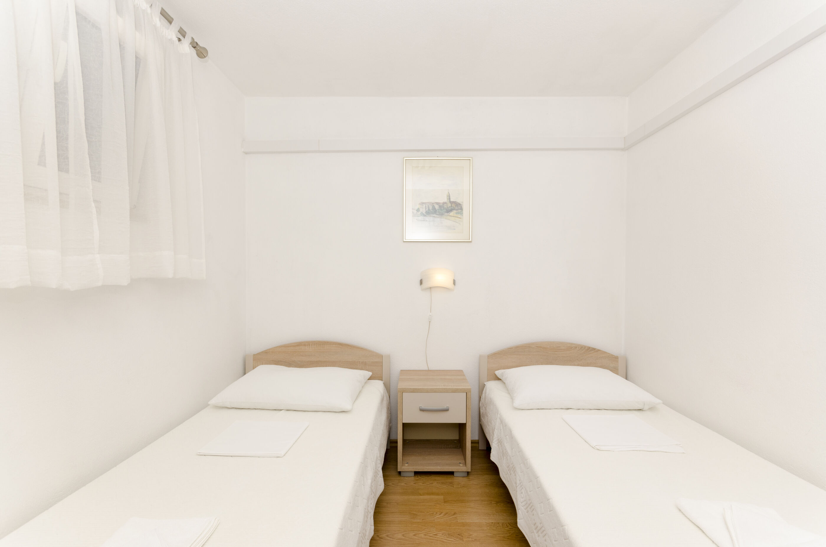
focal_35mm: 15
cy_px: 274
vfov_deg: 77.1
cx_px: 413
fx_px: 343
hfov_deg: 100.5
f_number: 8
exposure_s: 1/200
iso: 200
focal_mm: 10
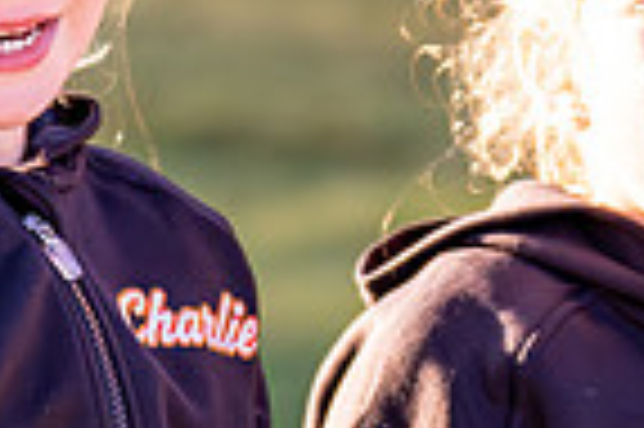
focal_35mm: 517
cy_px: 234
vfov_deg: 2.7
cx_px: -14
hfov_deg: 4.0
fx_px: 9238
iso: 500
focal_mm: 95
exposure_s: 1/2500
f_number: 2.8
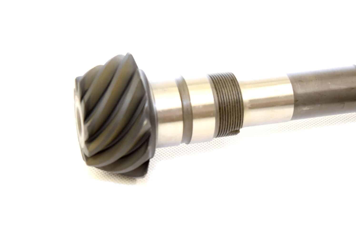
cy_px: 119
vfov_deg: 16.6
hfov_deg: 24.6
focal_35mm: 82
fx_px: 816
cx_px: 178
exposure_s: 1/100
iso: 400
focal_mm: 55
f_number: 5.6
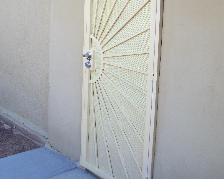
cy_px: 49
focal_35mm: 55
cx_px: 78
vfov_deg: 27.3
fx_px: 365
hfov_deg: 33.9
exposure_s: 1/320
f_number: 2.9
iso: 80
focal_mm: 5.7
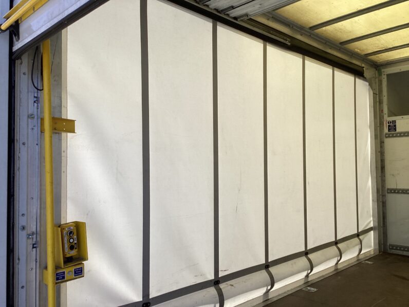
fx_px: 366
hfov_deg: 58.4
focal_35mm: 31
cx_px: 204
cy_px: 154
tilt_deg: +1.4
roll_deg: +1.6
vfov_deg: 45.4
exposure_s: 1/762
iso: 25
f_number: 2.4
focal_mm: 3.3
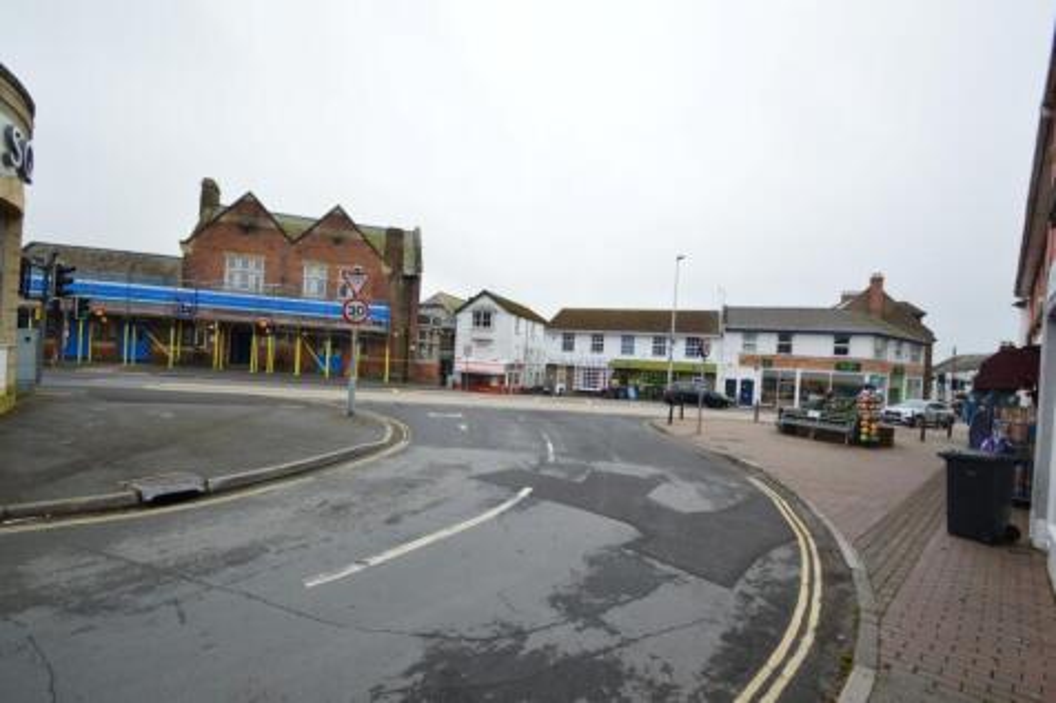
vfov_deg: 77.3
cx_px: 528
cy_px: 352
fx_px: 440
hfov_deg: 100.4
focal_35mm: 15
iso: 400
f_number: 9
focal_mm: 10
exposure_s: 1/125
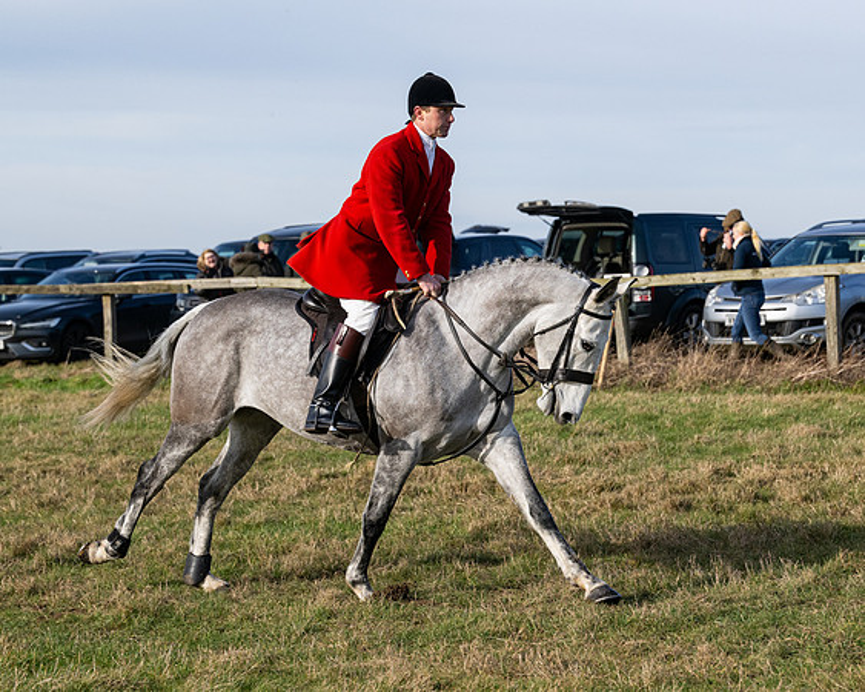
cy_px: 358
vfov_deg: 12.8
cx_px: 423
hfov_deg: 15.9
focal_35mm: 121
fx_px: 3092
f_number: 5
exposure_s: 1/3200
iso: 400
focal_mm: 80
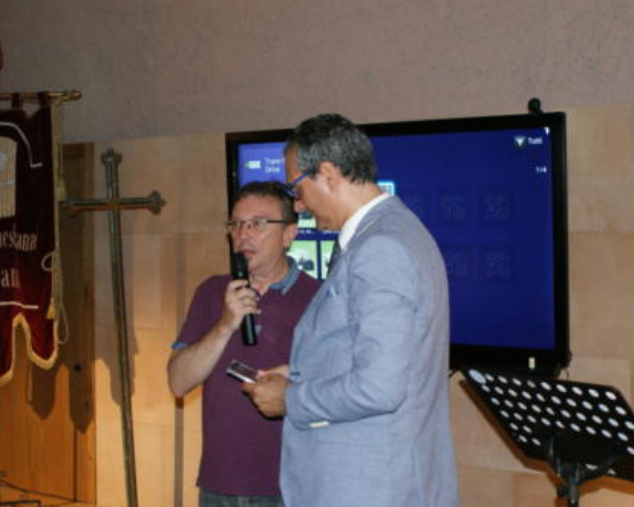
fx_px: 957
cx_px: 372
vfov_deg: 29.7
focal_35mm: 51
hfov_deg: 36.6
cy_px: 254
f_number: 5
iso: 400
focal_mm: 30
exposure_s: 1/60
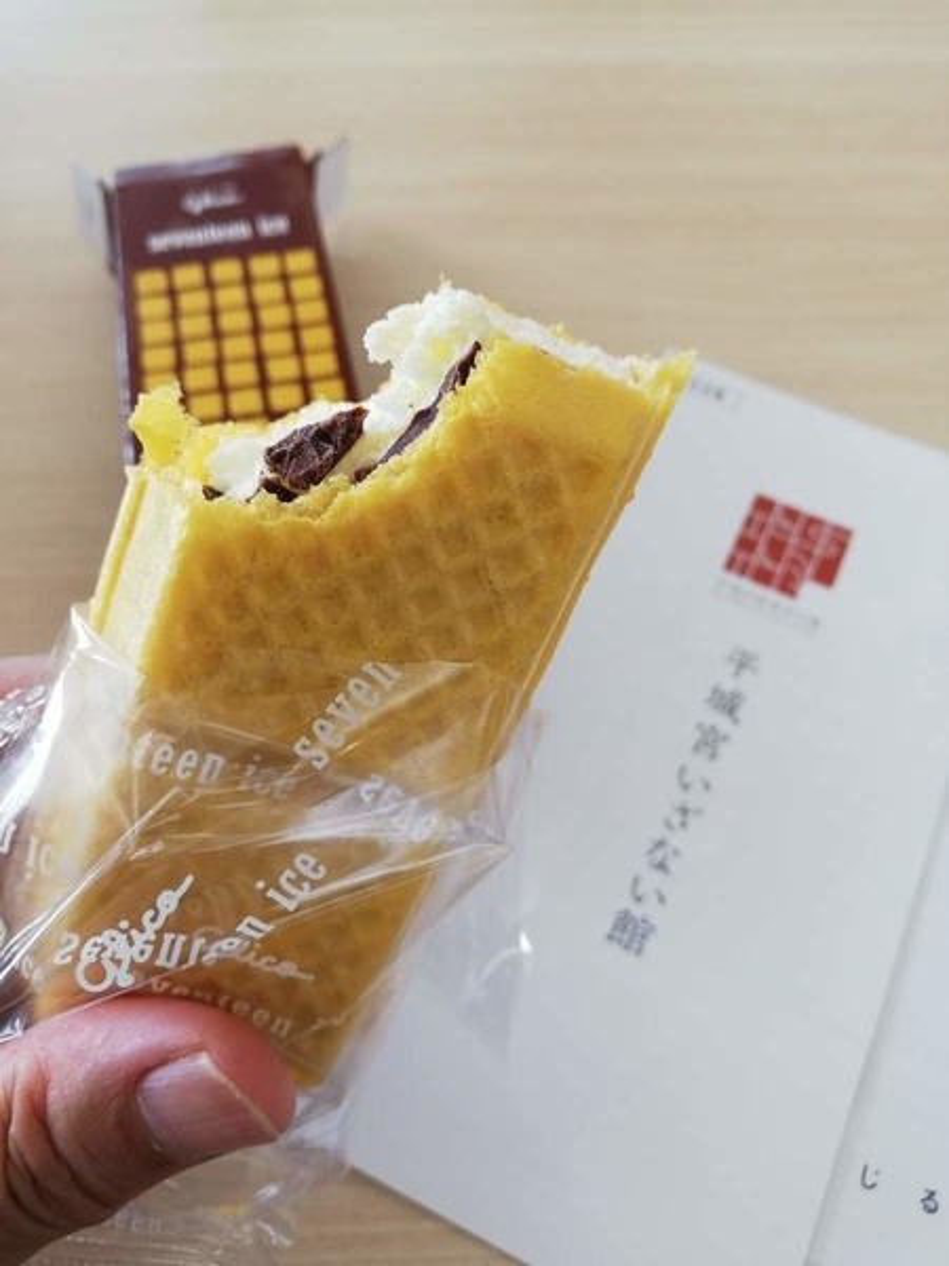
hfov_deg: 53.1
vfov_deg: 67.3
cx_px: 474
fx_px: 950
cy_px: 633
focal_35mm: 26
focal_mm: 3.81
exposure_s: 1/50
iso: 50
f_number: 2.2
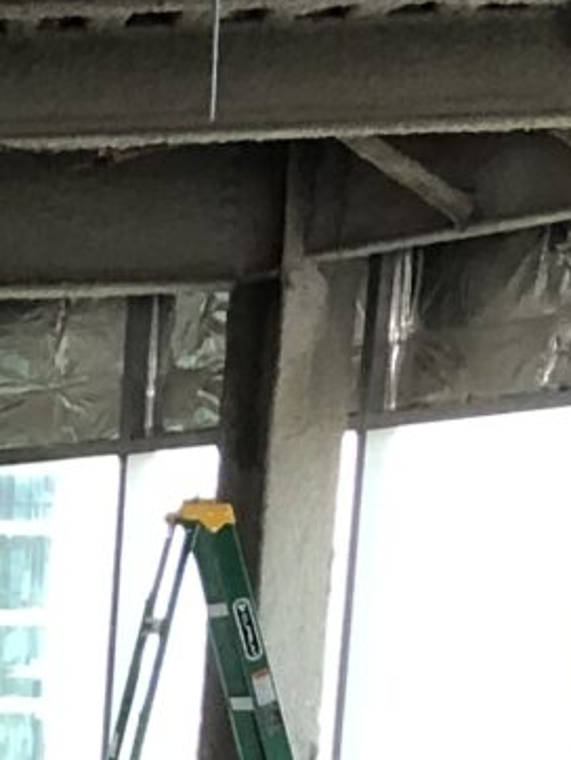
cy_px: 2255
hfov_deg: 6.9
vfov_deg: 8.4
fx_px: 4350
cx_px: -1010
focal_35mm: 198
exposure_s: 1/30
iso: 32
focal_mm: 3.99
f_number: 1.8
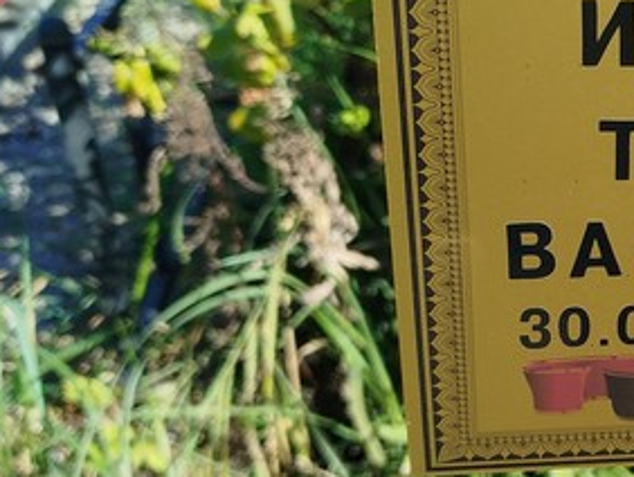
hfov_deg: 25.6
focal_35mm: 68
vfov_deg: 21.6
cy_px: 225
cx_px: 760
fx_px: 1246
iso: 50
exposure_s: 1/625
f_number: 1.7
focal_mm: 5.31
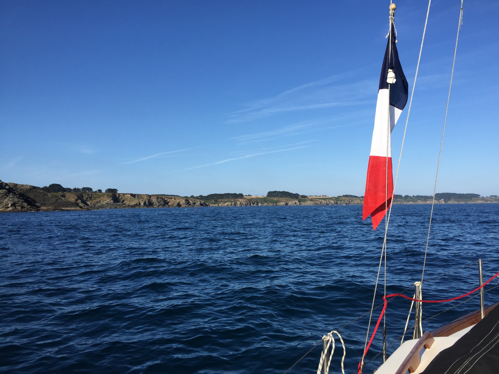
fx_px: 418
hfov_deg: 61.7
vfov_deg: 48.2
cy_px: 187
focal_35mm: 29
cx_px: 250
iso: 32
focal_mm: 4.15
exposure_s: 1/2326
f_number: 2.2
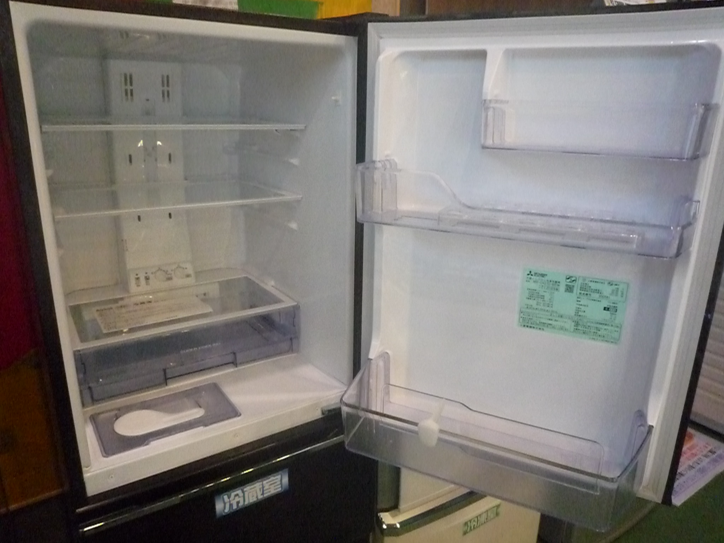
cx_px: 362
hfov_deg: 69.4
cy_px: 272
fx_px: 523
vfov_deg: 54.9
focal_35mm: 25
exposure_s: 1/250
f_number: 2.8
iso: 1600
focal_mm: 4.4
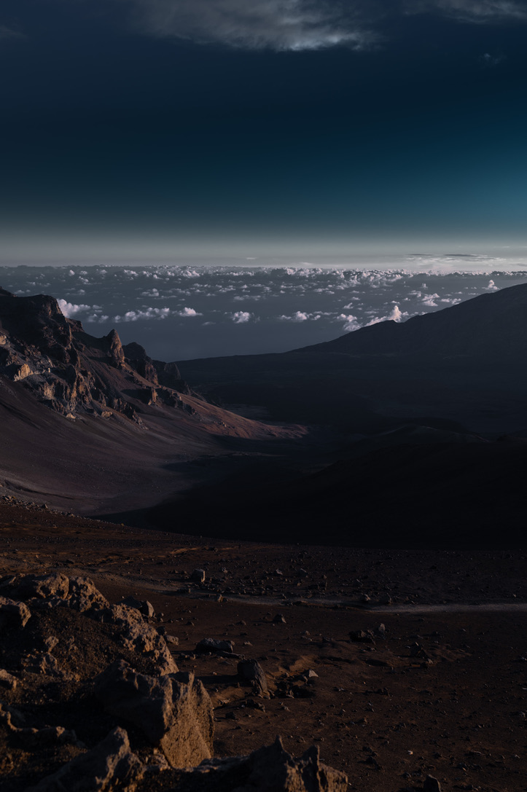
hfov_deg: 37.8
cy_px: 396
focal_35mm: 35
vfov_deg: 54.5
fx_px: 770
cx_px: 264
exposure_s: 1/250
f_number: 5
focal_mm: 35
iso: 200
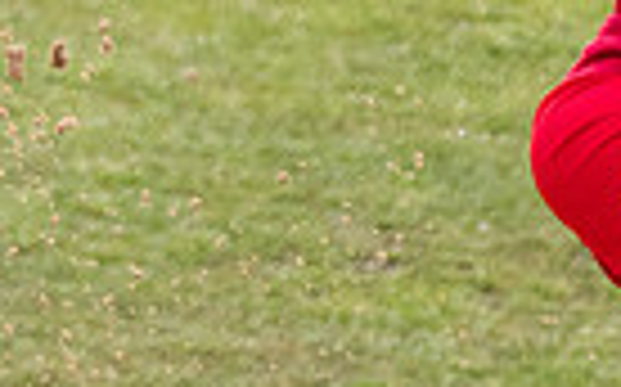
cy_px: -389
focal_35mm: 3210
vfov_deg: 0.4
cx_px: 216
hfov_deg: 0.7
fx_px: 54283
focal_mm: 500
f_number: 5.6
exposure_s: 1/1600
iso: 1250
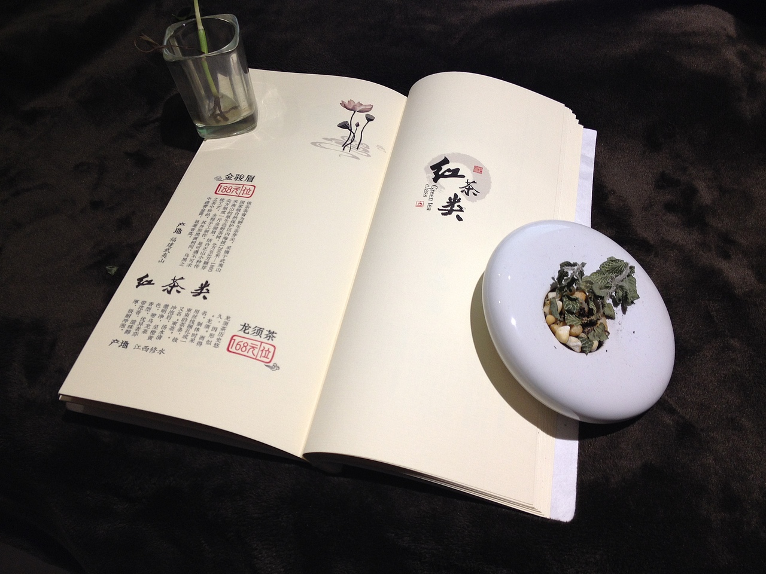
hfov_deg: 52.6
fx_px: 774
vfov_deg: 40.7
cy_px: 287
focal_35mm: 35
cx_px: 383
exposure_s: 1/20
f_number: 2.4
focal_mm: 4.28
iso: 64
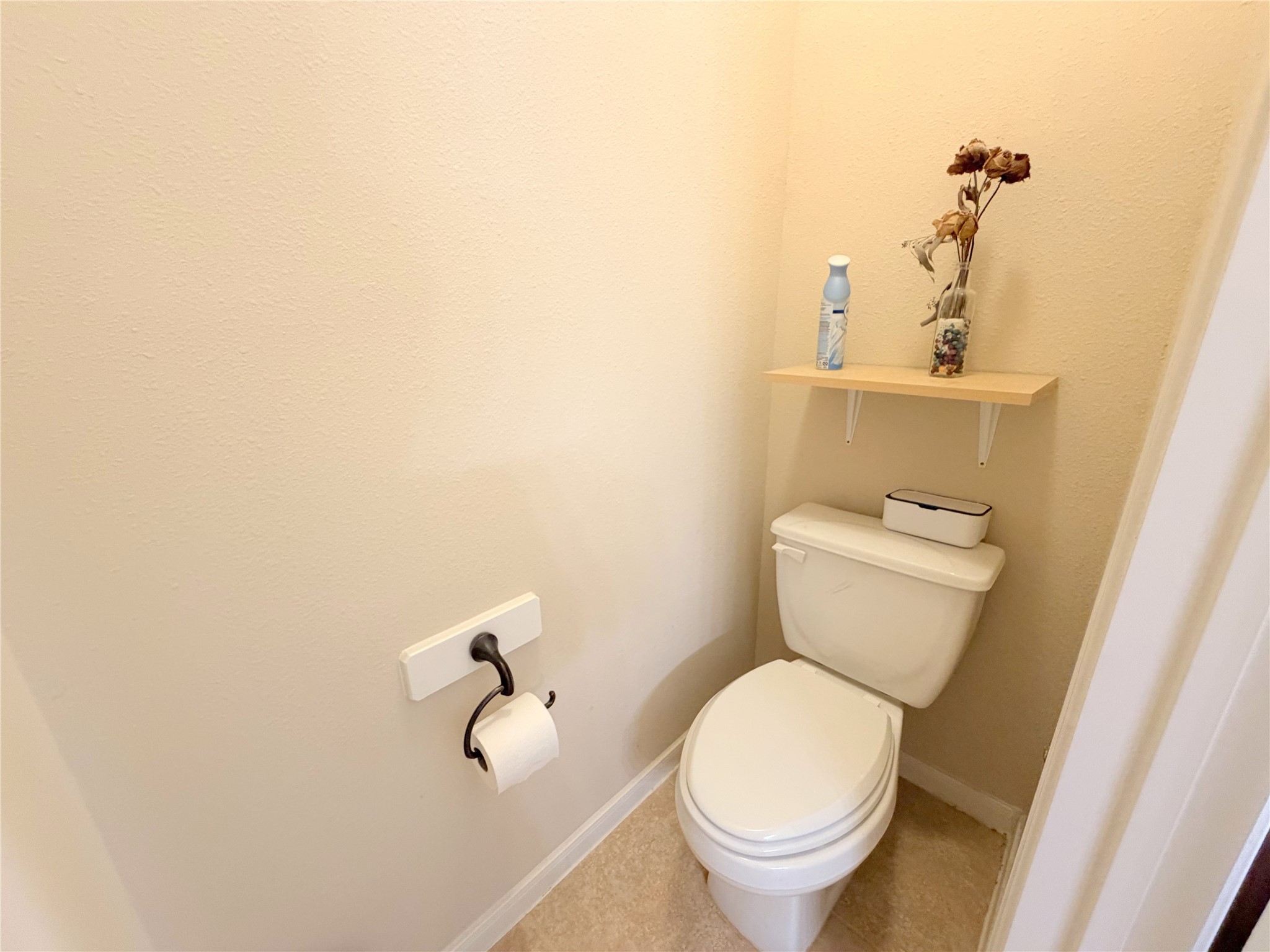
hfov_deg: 102.1
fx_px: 514
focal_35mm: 14
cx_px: 635
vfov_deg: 85.7
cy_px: 476
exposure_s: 1/60
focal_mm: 2.22
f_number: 2.2
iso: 320
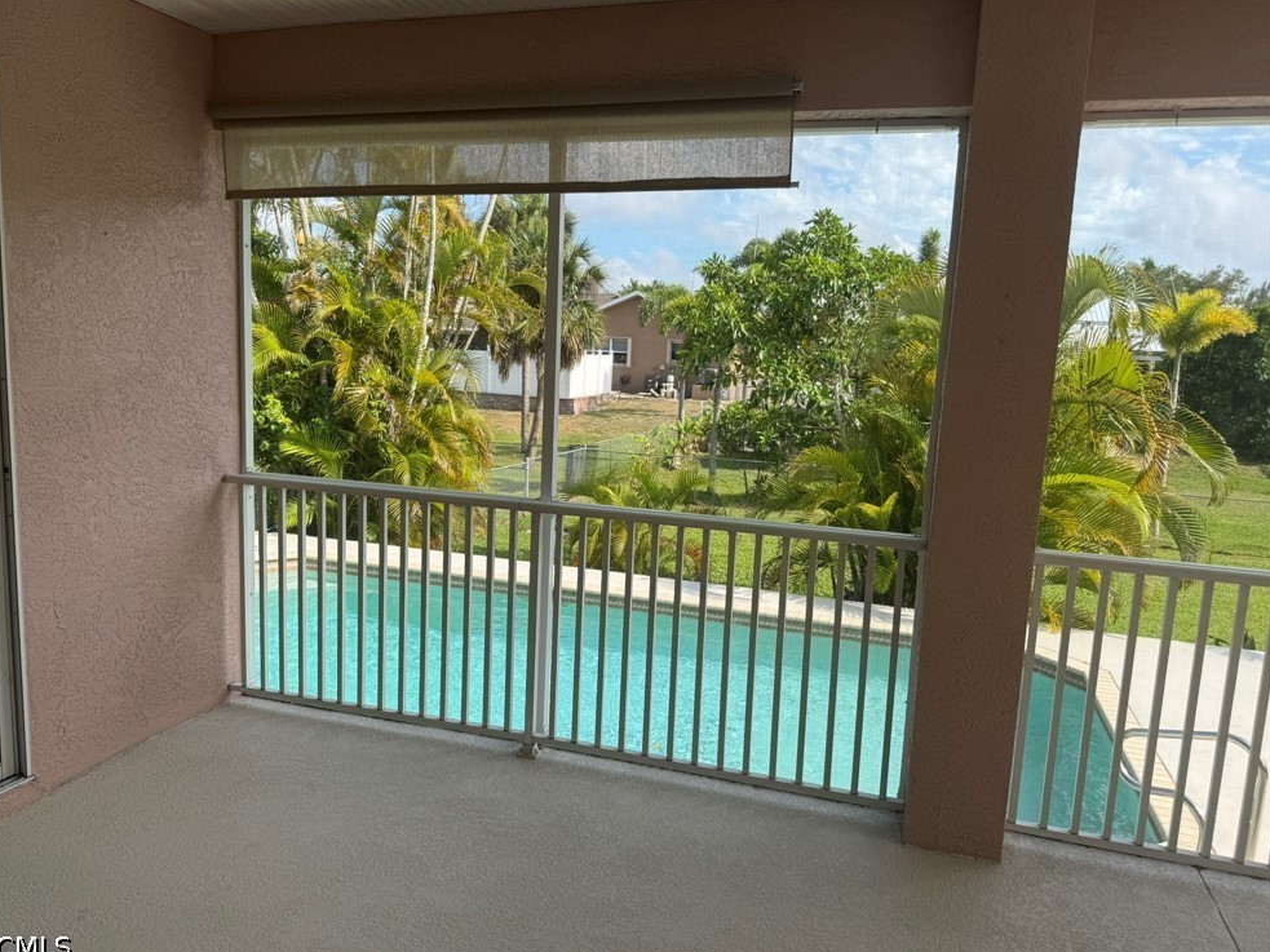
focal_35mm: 25
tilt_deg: -6.8
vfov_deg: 54.9
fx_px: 917
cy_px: 473
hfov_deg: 69.4
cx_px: 611
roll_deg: -2.1
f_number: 1.78
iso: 80
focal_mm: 6.76
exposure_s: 1/1361
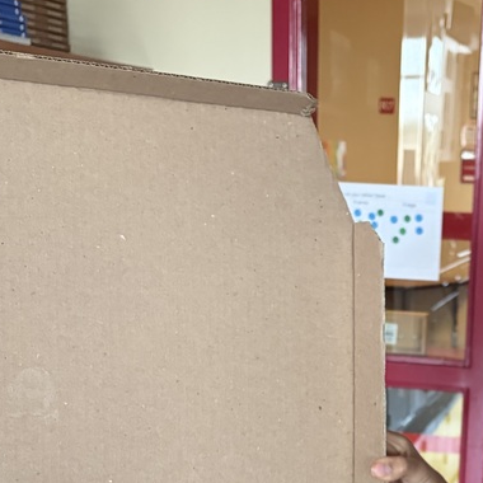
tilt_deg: -15.8
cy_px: 449
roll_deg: -1.0
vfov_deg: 26.6
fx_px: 979
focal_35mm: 62
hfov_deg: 27.0
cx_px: 408
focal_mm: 5.96
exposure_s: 1/60
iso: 400
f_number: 1.6
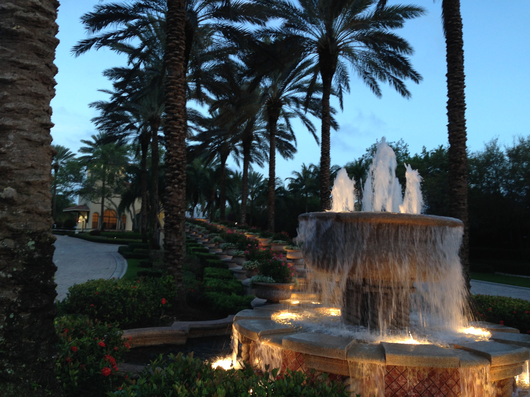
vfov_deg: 42.9
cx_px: 265
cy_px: 198
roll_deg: -1.7
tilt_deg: +6.7
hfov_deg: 55.4
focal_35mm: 33
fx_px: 505
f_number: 2.4
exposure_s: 1/40
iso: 50
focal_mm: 4.12
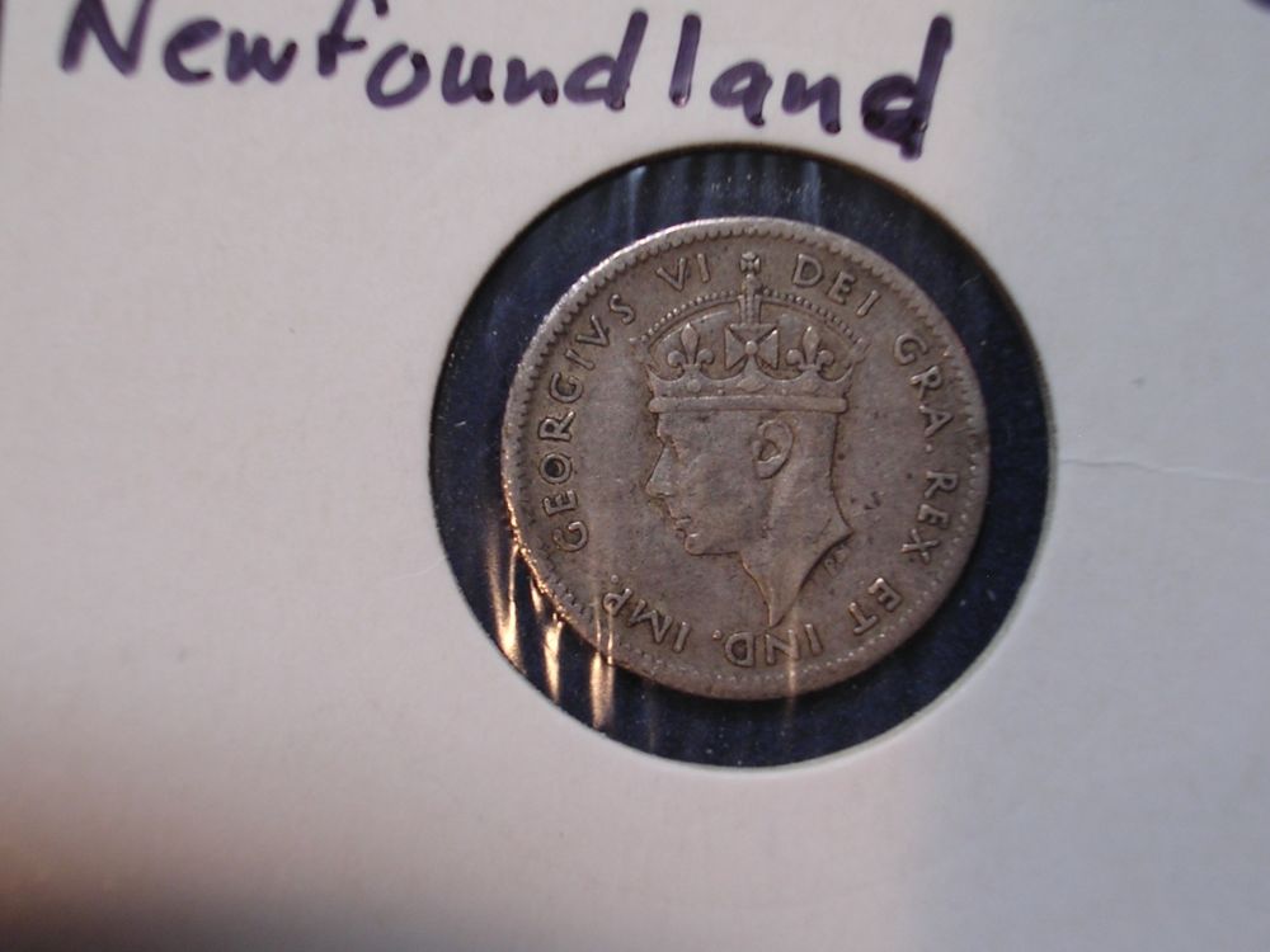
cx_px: 635
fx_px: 2201
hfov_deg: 32.2
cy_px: 476
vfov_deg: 24.4
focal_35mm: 60
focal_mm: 9.1
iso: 100
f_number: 3.4
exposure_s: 1/12.1
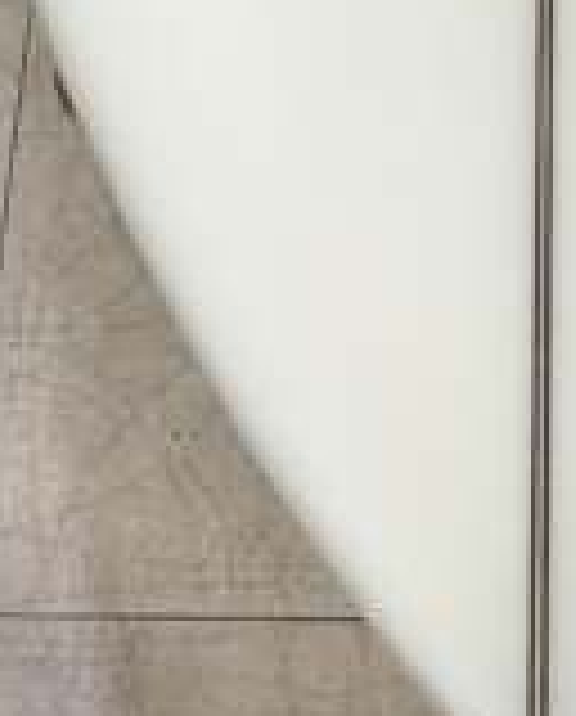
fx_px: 3014
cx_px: 508
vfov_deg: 11.7
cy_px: -847
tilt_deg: -45.3
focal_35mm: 142
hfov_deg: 10.9
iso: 20
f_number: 1.8
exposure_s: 1/120
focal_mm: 3
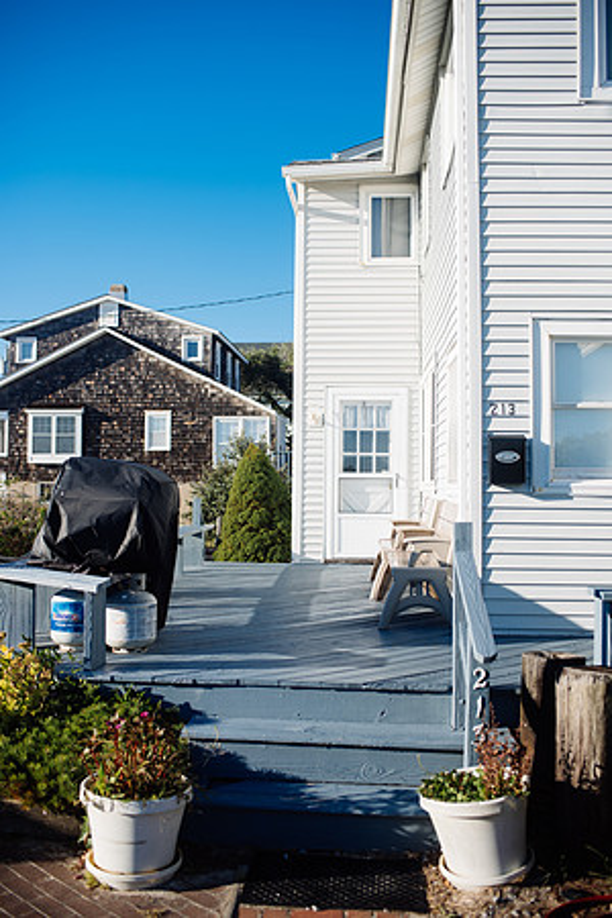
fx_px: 892
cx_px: 306
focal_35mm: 35
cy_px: 459
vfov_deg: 54.4
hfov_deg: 37.9
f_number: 2.8
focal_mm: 35
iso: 100
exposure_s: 1/1250
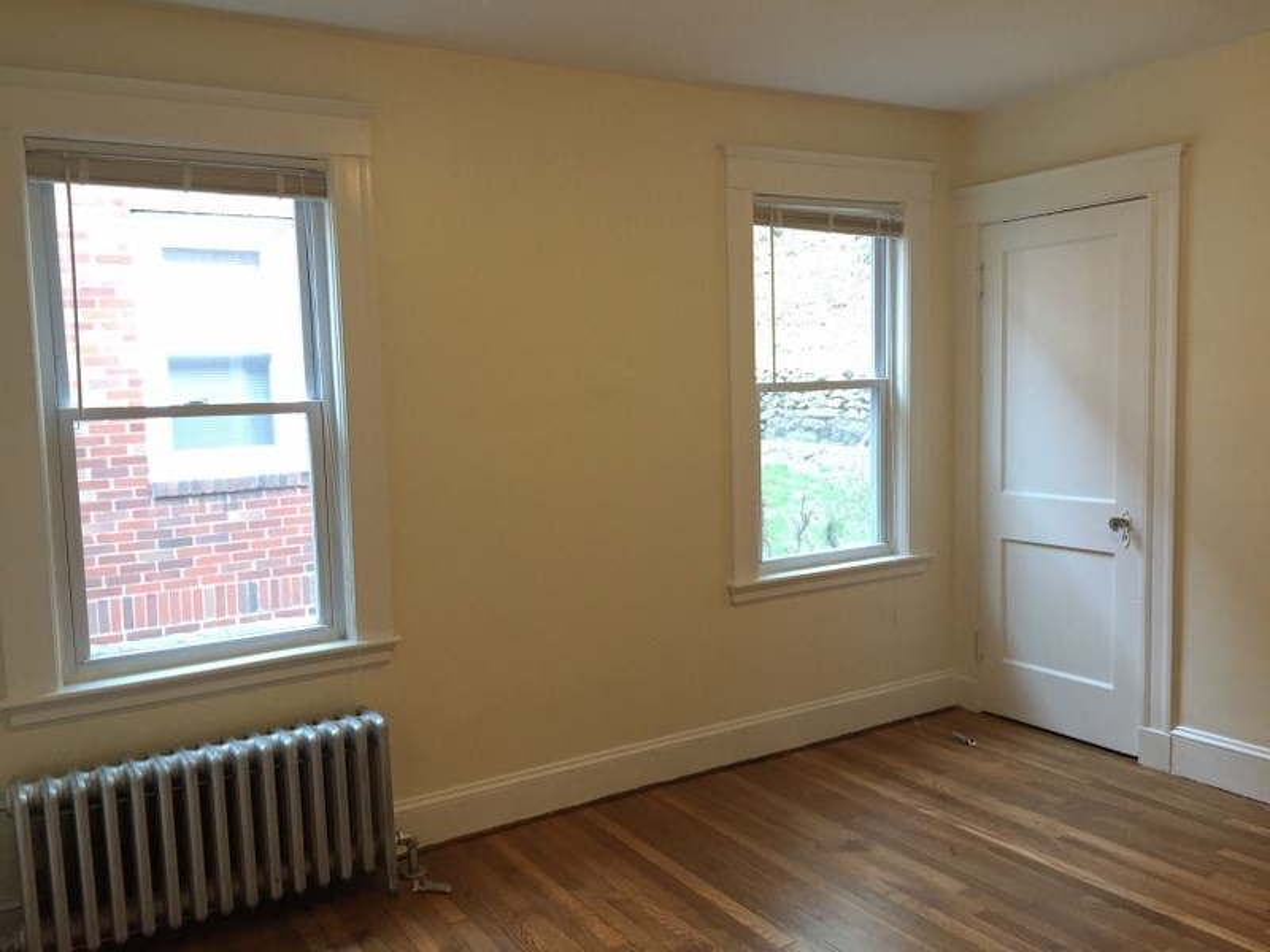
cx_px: 635
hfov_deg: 61.7
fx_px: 1064
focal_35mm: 29
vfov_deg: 48.2
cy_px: 476
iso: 100
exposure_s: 1/30
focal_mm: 4.15
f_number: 2.2
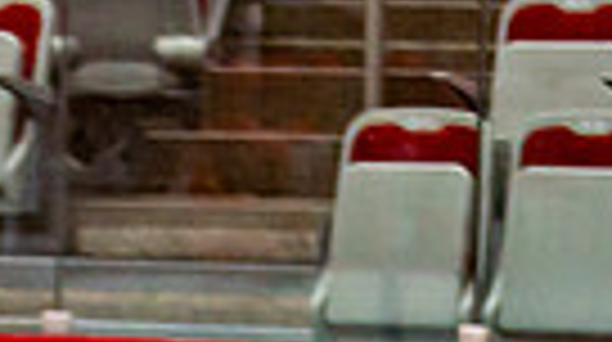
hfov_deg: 2.8
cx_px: 452
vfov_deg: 1.6
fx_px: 12314
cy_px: 1055
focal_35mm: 760
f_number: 2.8
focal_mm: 88
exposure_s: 1/640
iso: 500
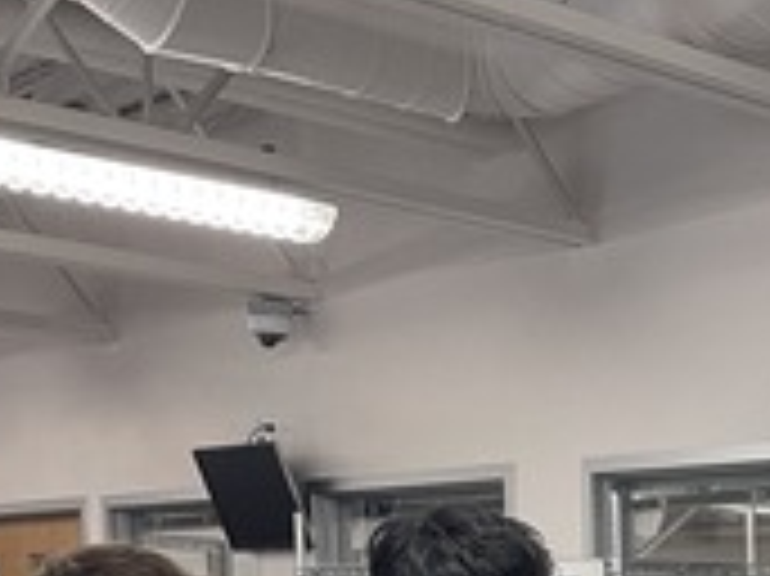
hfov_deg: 20.2
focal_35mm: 85
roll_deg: -1.0
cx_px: 1121
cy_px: 886
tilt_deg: -7.3
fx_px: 1889
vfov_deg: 15.8
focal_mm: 4.2
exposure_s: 1/60
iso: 125
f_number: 1.6
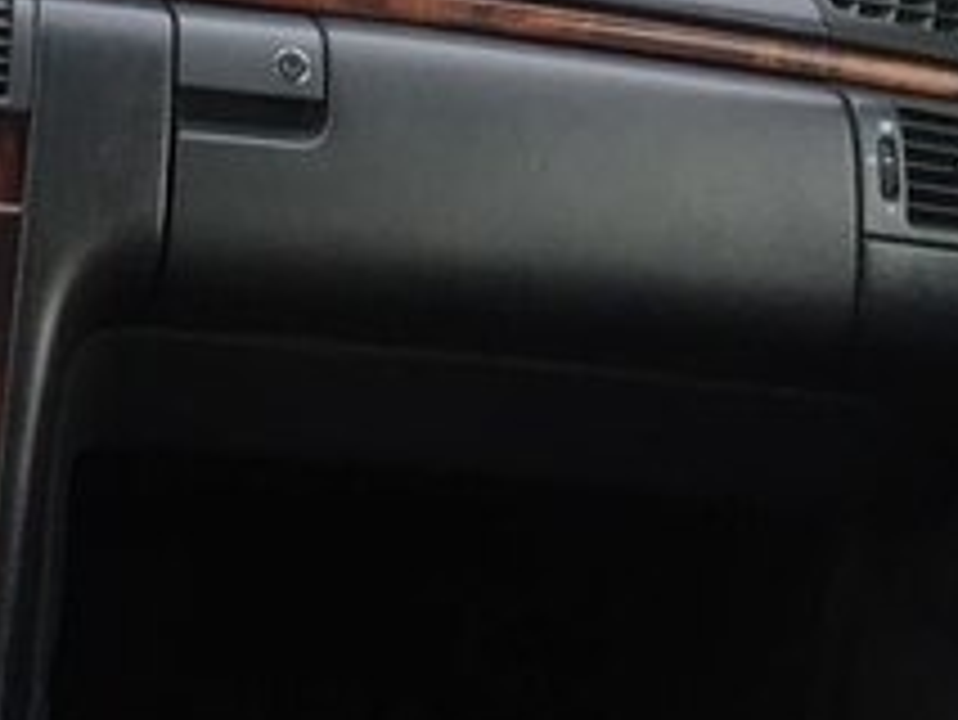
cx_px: -49
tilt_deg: -9.9
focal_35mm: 90
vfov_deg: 15.6
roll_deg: -7.8
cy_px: -227
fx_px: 2492
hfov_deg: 20.9
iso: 40
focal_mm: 4.15
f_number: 2.2
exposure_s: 1/33
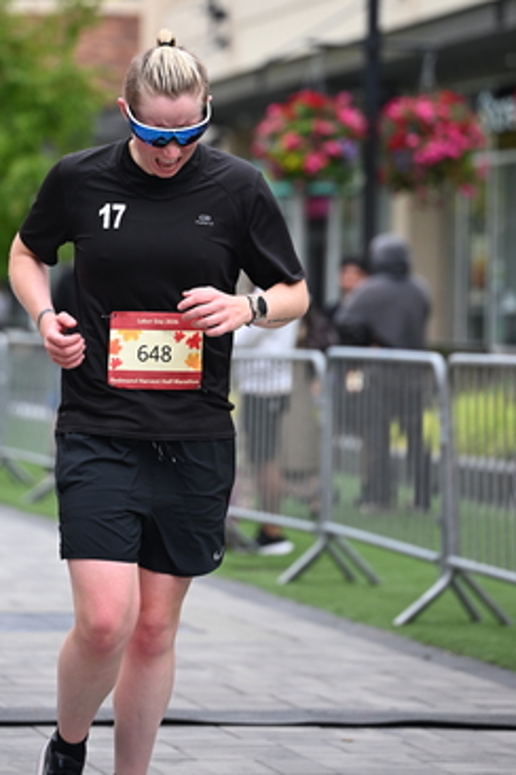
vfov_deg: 13.0
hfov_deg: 8.7
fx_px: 3397
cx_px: 170
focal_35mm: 158
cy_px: 203
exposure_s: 1/2000
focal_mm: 105
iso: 640
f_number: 2.8
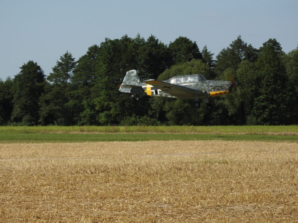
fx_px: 1722
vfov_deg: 7.4
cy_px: 112
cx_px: 149
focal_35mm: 200
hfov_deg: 9.9
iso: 100
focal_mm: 35.8
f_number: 5.3
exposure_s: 1/800
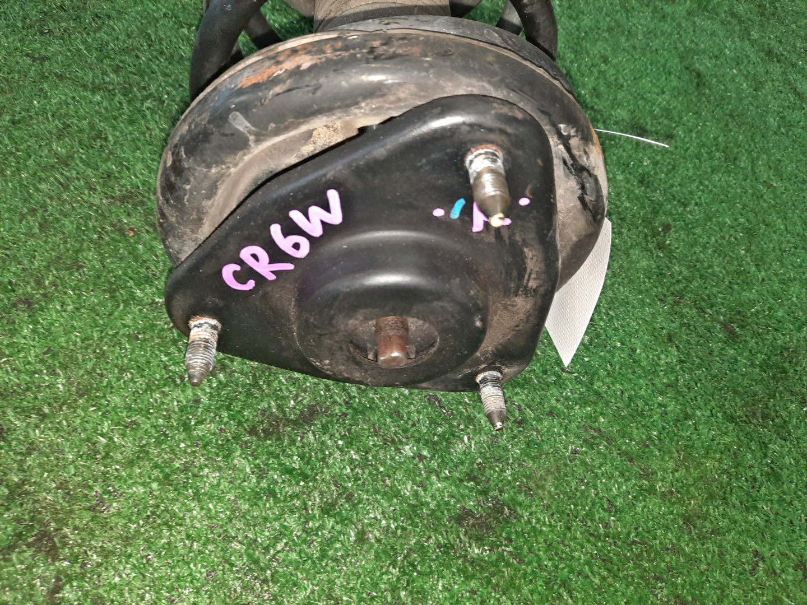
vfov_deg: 54.9
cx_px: 404
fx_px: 583
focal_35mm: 25
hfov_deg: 69.4
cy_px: 302
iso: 396
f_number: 2
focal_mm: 4.6
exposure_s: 1/25
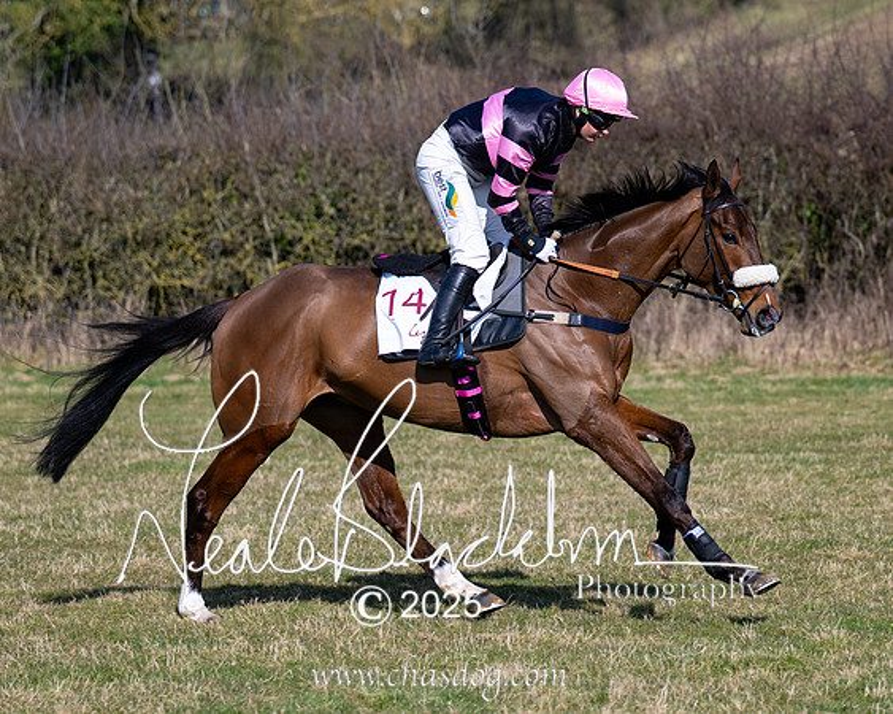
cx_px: 392
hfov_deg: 9.6
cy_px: 384
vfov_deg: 7.7
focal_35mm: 202
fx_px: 5325
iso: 200
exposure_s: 1/5000
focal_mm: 105
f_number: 2.8
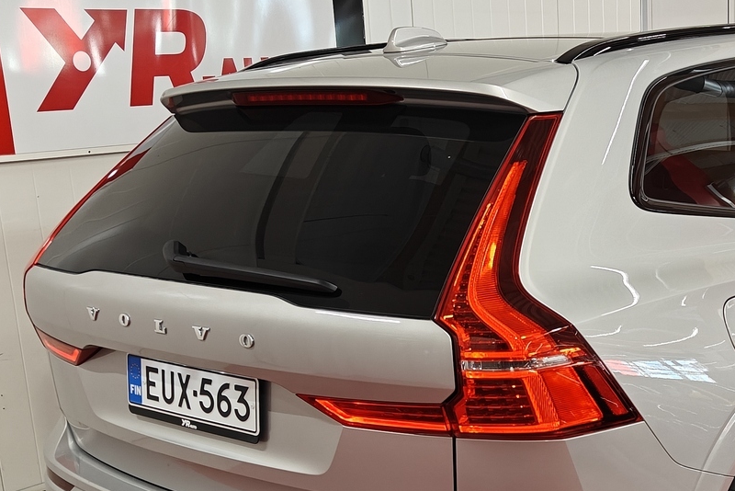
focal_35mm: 58
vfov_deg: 23.1
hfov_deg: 33.8
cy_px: 374
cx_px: 548
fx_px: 1185
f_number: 1.8
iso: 64
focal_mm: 5.59
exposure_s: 1/100
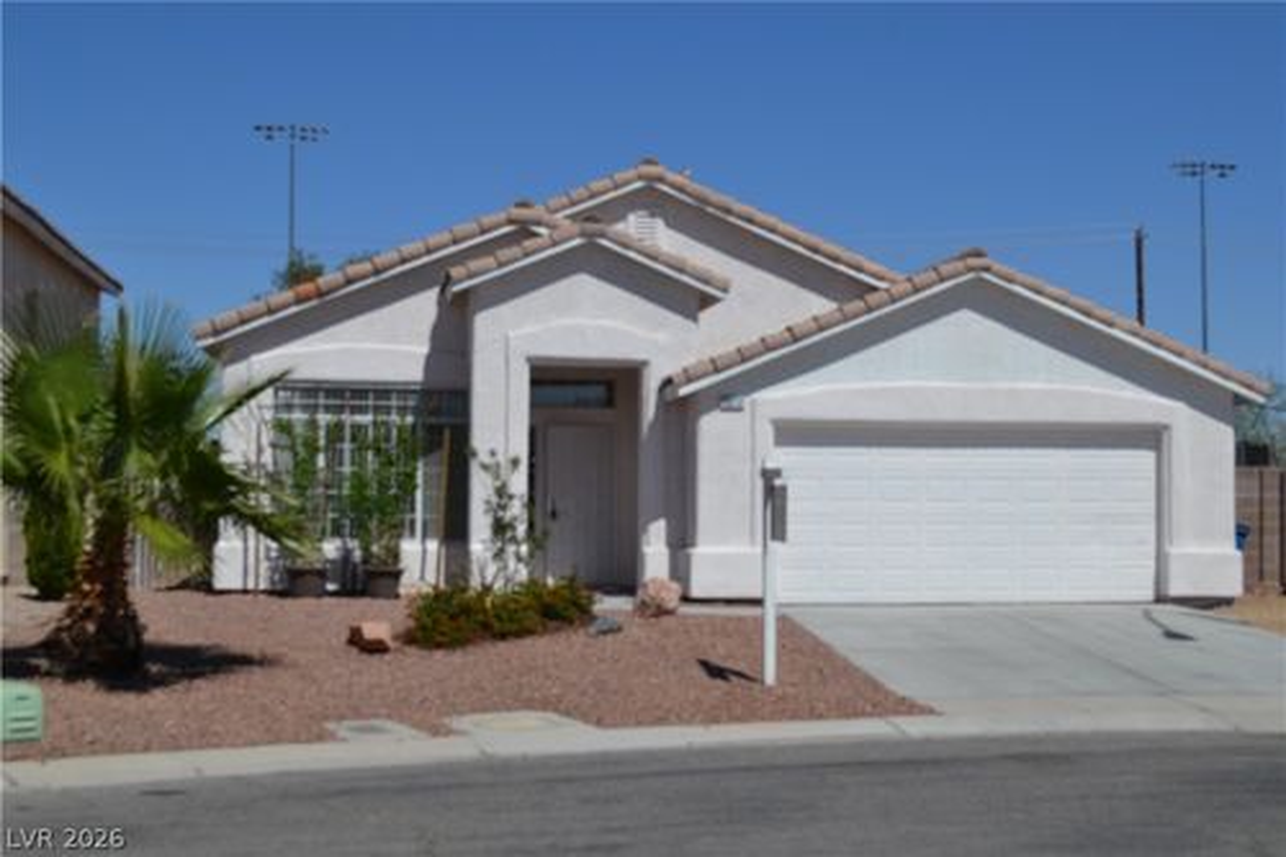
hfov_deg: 38.9
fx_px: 1821
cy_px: 428
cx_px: 643
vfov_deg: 26.5
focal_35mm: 51
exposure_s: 1/400
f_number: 10
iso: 100
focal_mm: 34
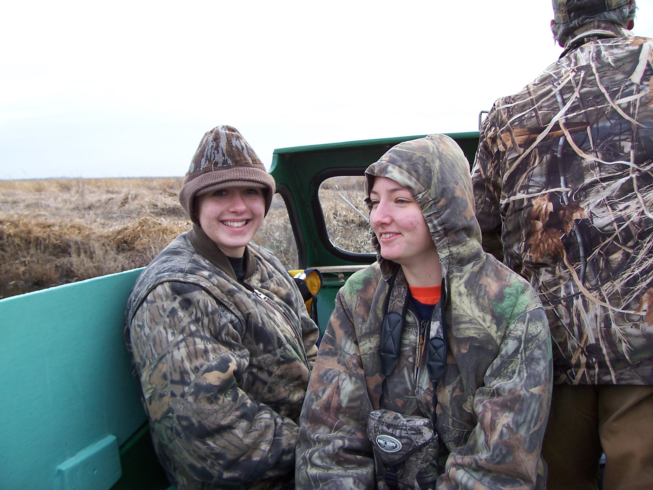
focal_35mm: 34
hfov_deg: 54.0
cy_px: 245
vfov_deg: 41.8
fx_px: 641
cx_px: 326
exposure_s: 1/180
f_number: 2.7
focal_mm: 5.6
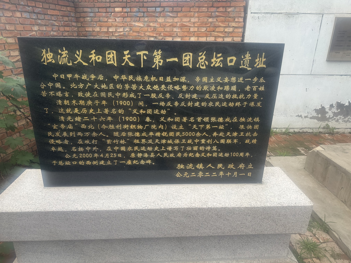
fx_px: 243
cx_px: 176
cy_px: 132
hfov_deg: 71.6
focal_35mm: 24
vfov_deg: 56.8
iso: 80
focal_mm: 6.86
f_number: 1.78
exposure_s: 1/2525
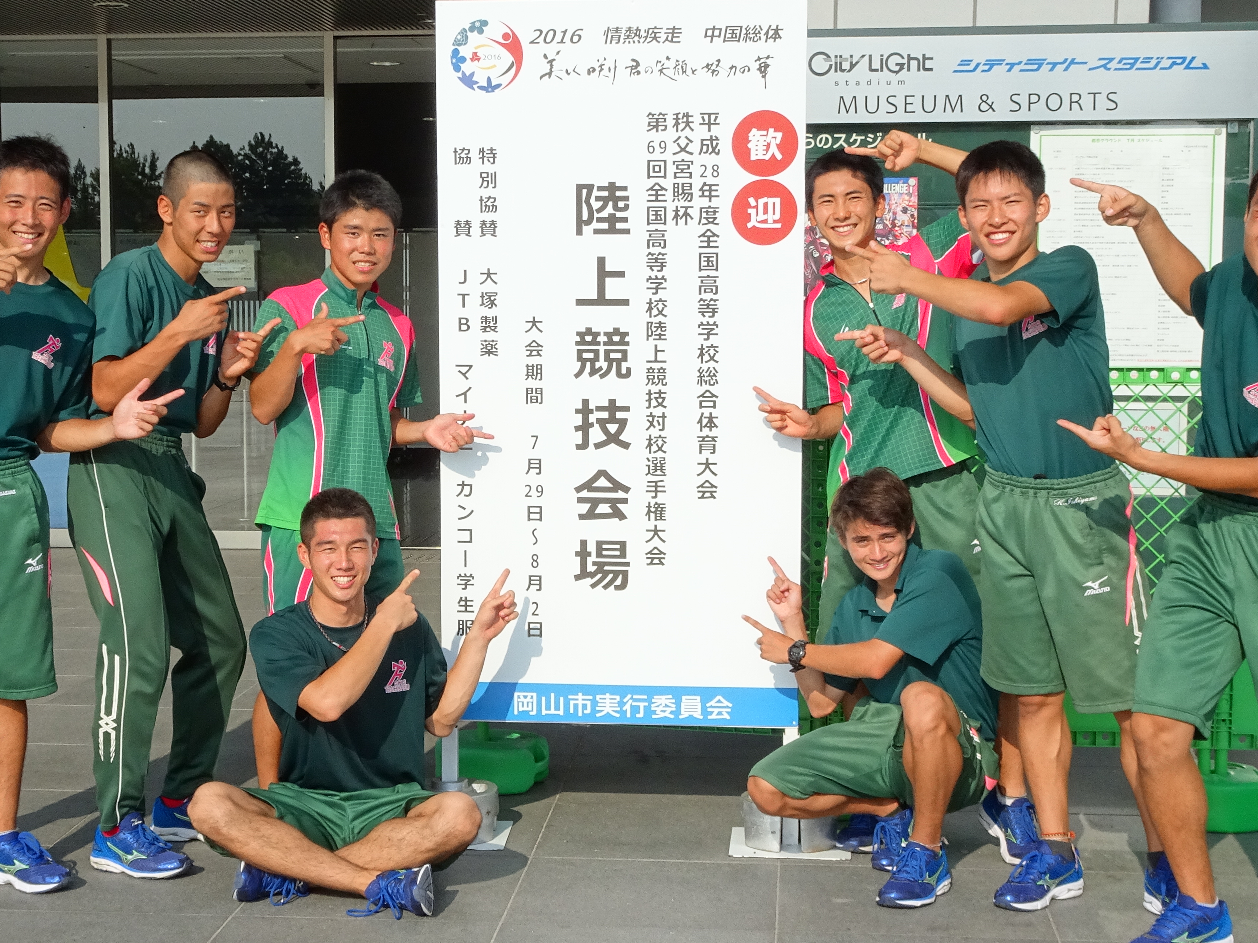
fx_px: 2362
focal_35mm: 65
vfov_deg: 22.6
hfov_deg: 29.8
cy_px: 507
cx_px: 530
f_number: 4.5
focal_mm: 7.87
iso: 80
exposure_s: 1/400
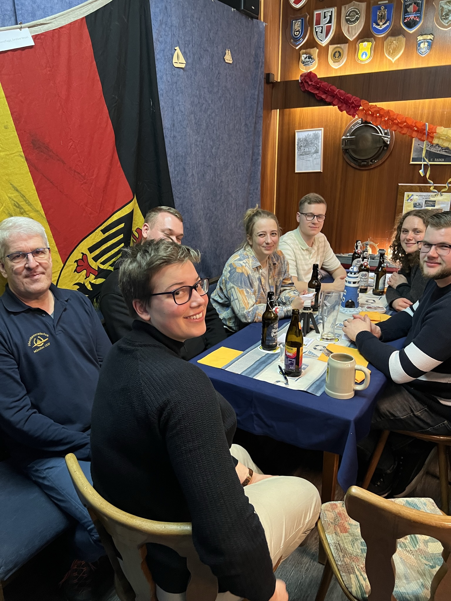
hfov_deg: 53.1
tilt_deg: -17.0
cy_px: 300
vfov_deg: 67.3
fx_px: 452
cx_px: 226
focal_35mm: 26
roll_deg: +0.2
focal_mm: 5.7
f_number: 1.5
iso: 400
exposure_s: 1/33
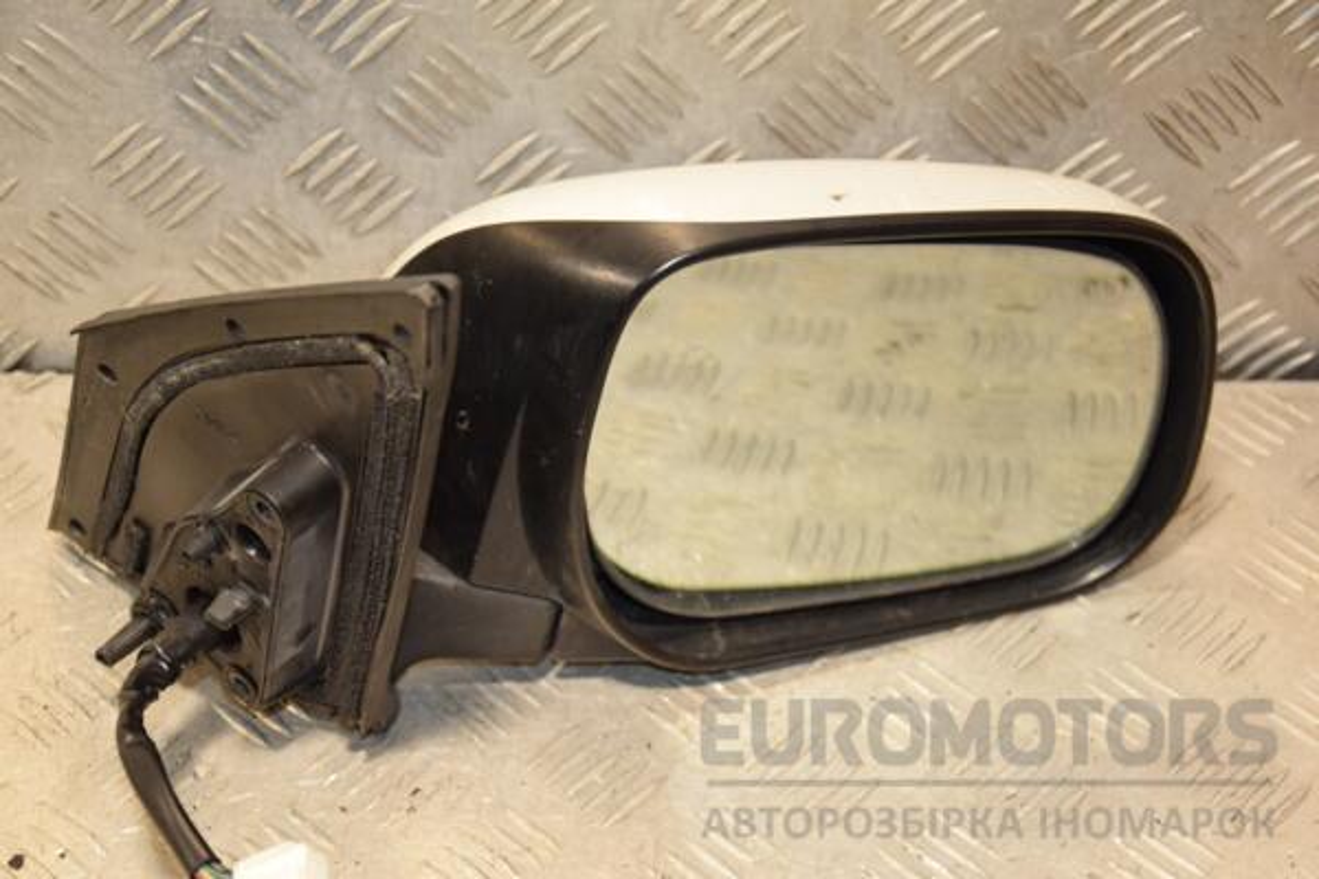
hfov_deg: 26.0
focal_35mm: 78
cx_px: 660
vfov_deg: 17.5
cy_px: 440
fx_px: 2858
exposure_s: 1/125
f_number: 5
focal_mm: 52
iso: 800
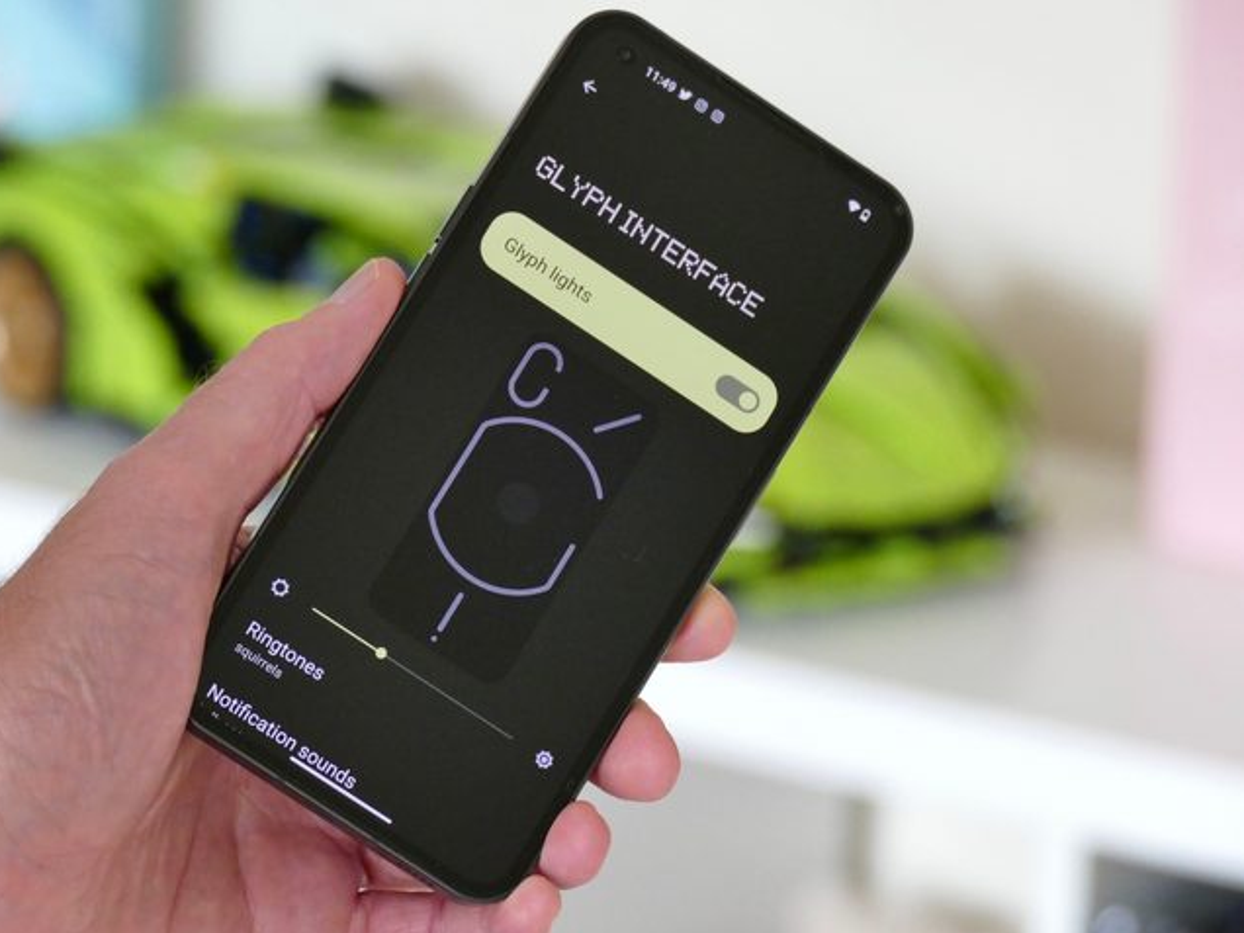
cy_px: 467
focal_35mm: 208
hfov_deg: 9.5
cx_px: 567
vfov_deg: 7.1
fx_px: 7475
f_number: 4
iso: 1600
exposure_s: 1/100
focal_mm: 69.6
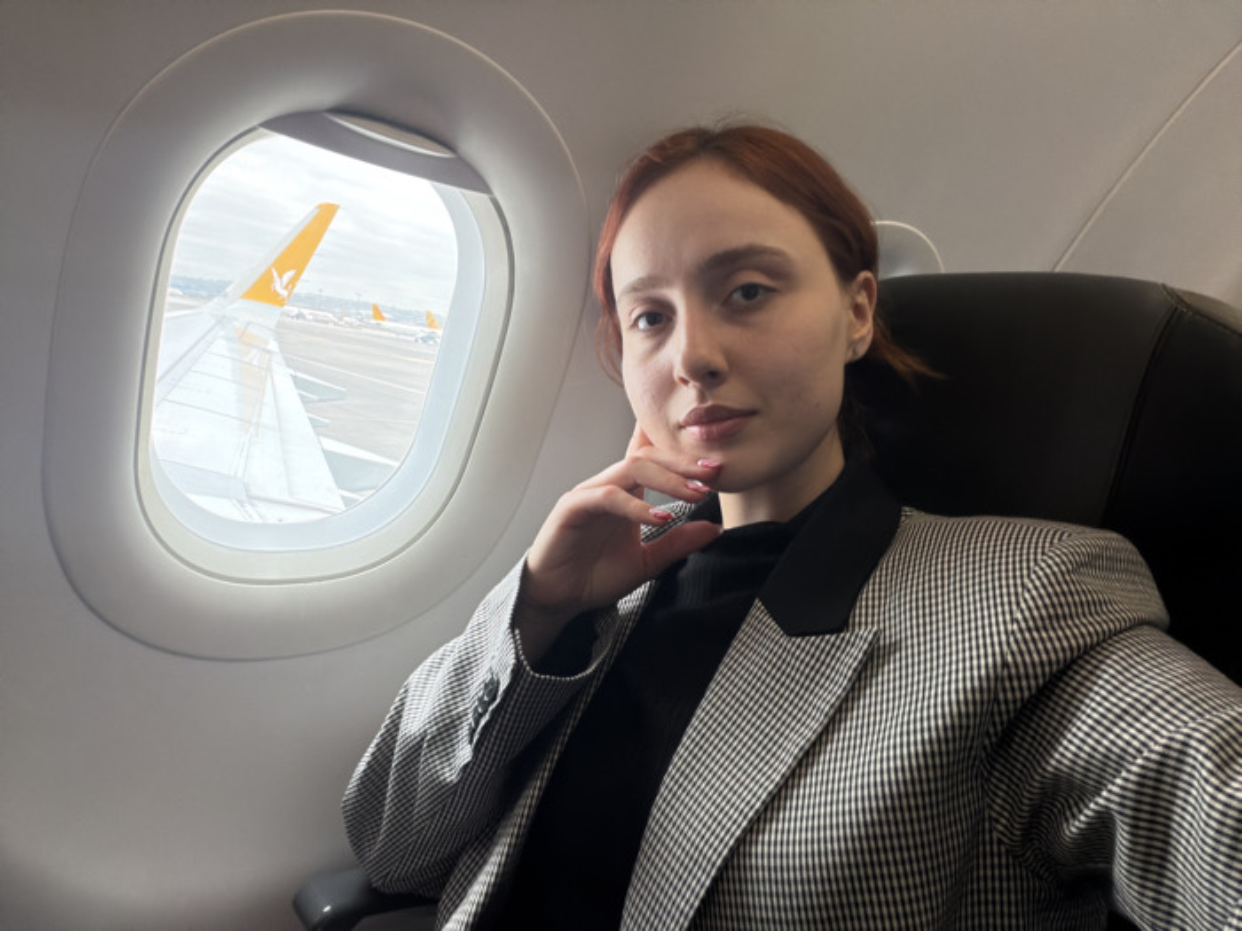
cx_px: 621
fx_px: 825
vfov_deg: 58.9
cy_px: 466
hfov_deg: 73.9
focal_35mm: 23
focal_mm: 2.71
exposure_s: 1/91
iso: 100
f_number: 1.9
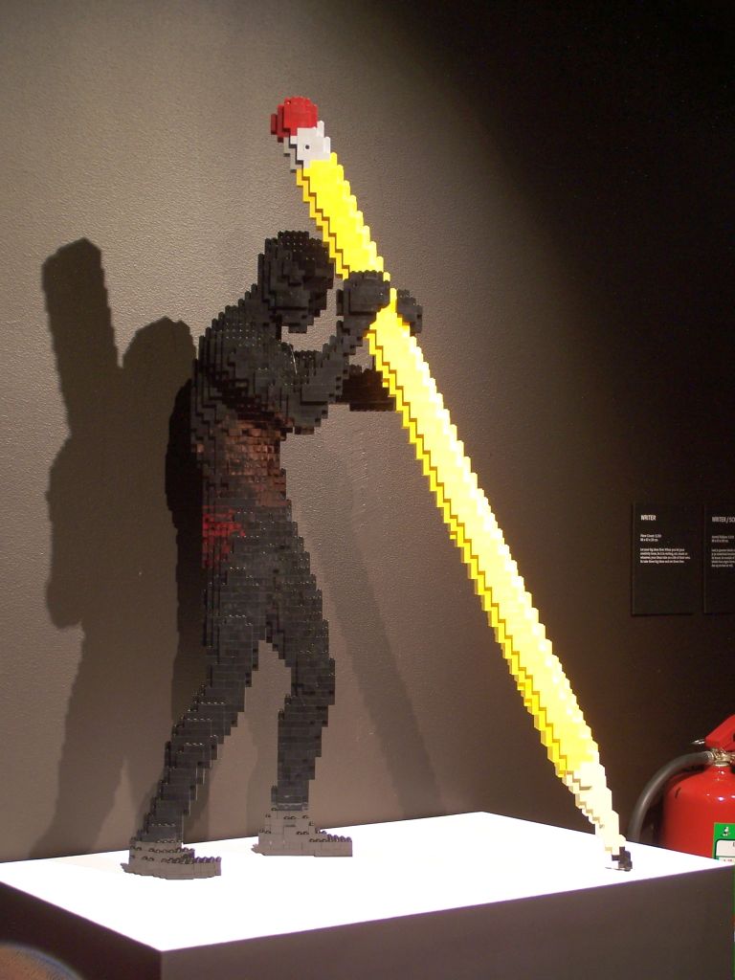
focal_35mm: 59
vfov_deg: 32.7
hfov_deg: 24.8
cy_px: 490
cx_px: 368
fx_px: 1670
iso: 80
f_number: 3.1
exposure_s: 1/2
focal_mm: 9.8
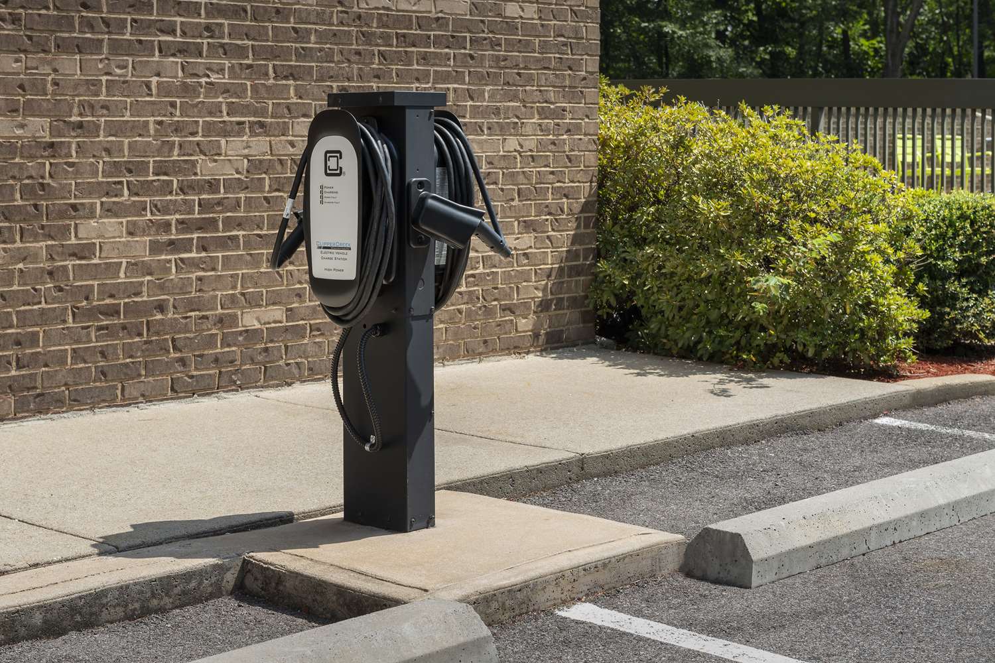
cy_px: 332
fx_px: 1935
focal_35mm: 70
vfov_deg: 19.5
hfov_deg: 28.8
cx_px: 498
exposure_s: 1/50
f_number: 11
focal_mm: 70
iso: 50
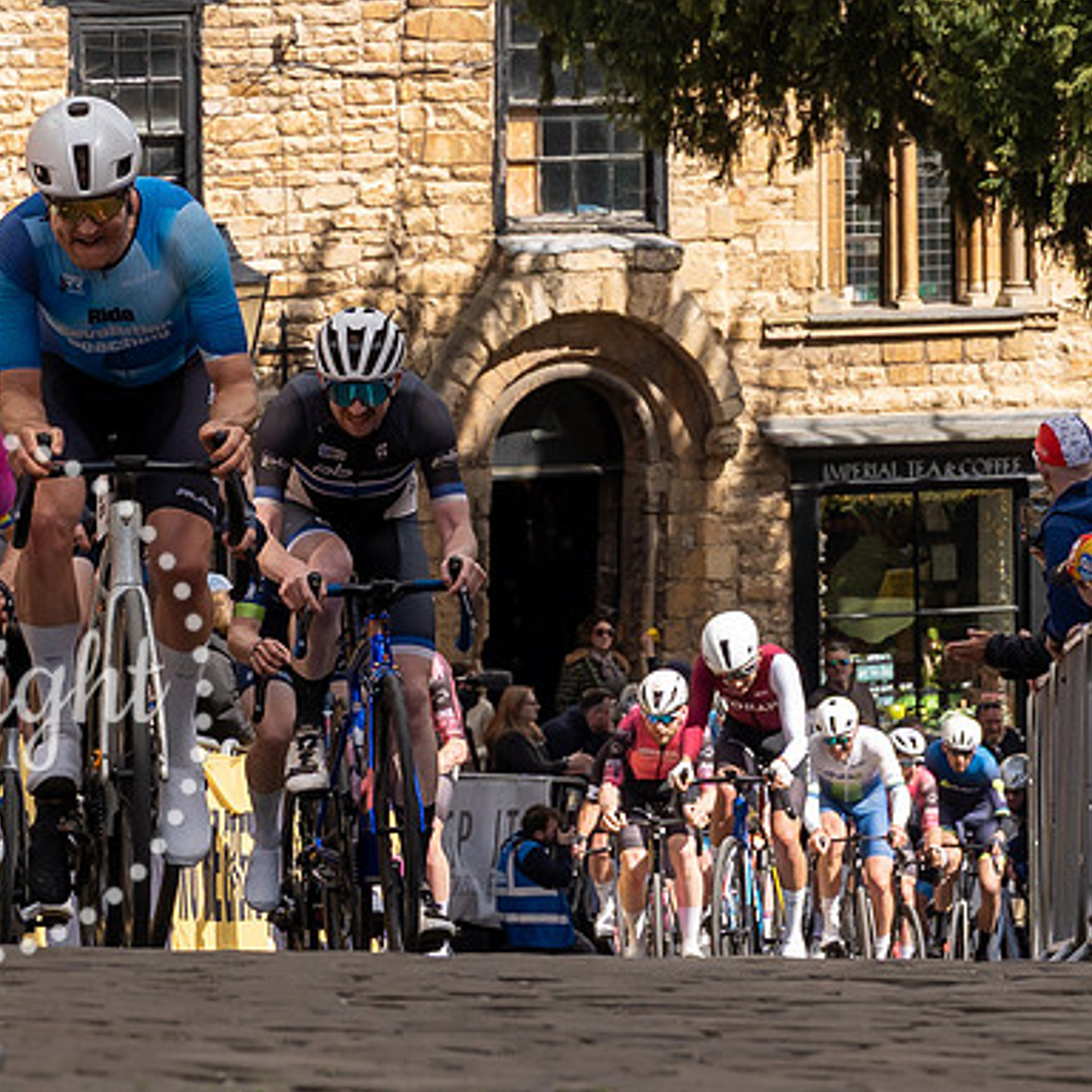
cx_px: 126
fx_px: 10493
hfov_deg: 5.9
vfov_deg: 5.9
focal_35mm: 294
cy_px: -25
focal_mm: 70
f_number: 5
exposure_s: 1/1000
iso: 250
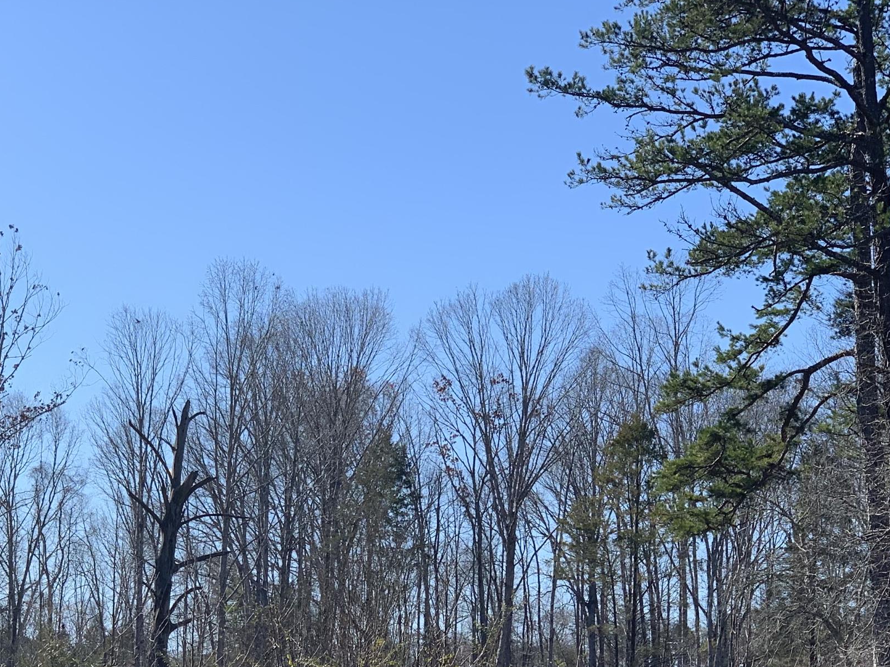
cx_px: 385
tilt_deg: +3.9
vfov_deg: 15.1
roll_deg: -1.9
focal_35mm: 97
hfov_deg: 20.2
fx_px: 2494
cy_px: 616
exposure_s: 1/826
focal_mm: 6
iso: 16
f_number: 2.4
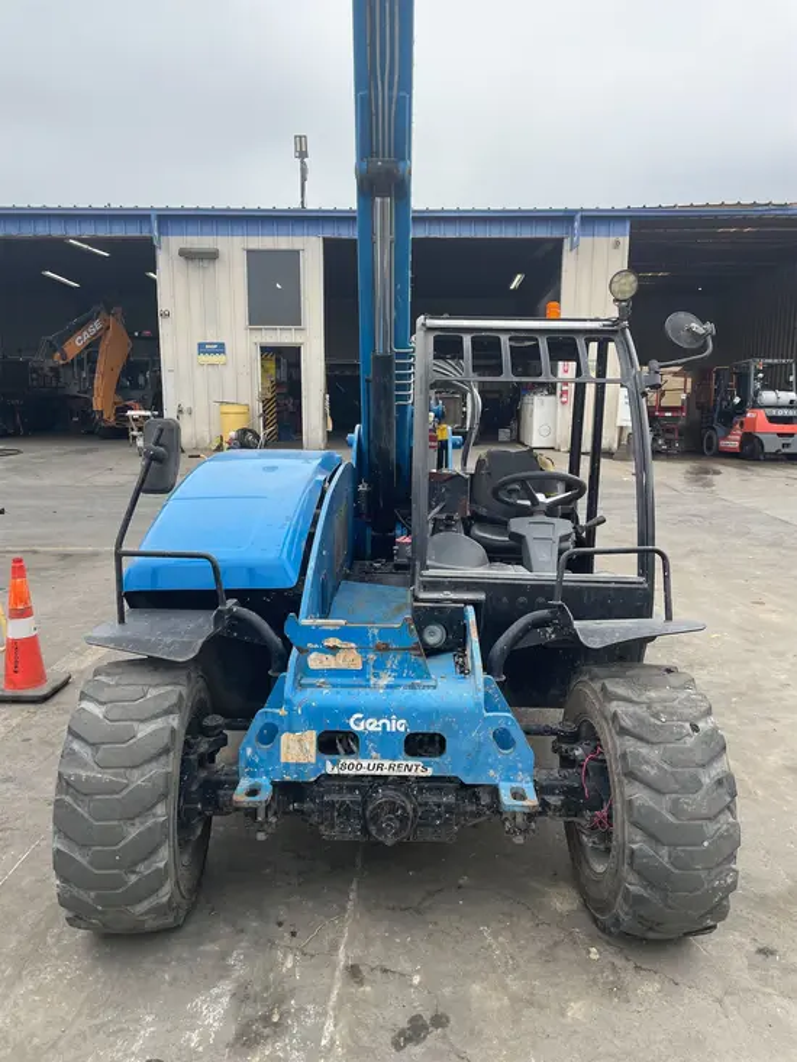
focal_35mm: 26
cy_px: 531
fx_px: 798
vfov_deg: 67.3
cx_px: 398
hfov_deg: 53.1
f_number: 1.6
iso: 32
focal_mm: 4.2
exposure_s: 1/629
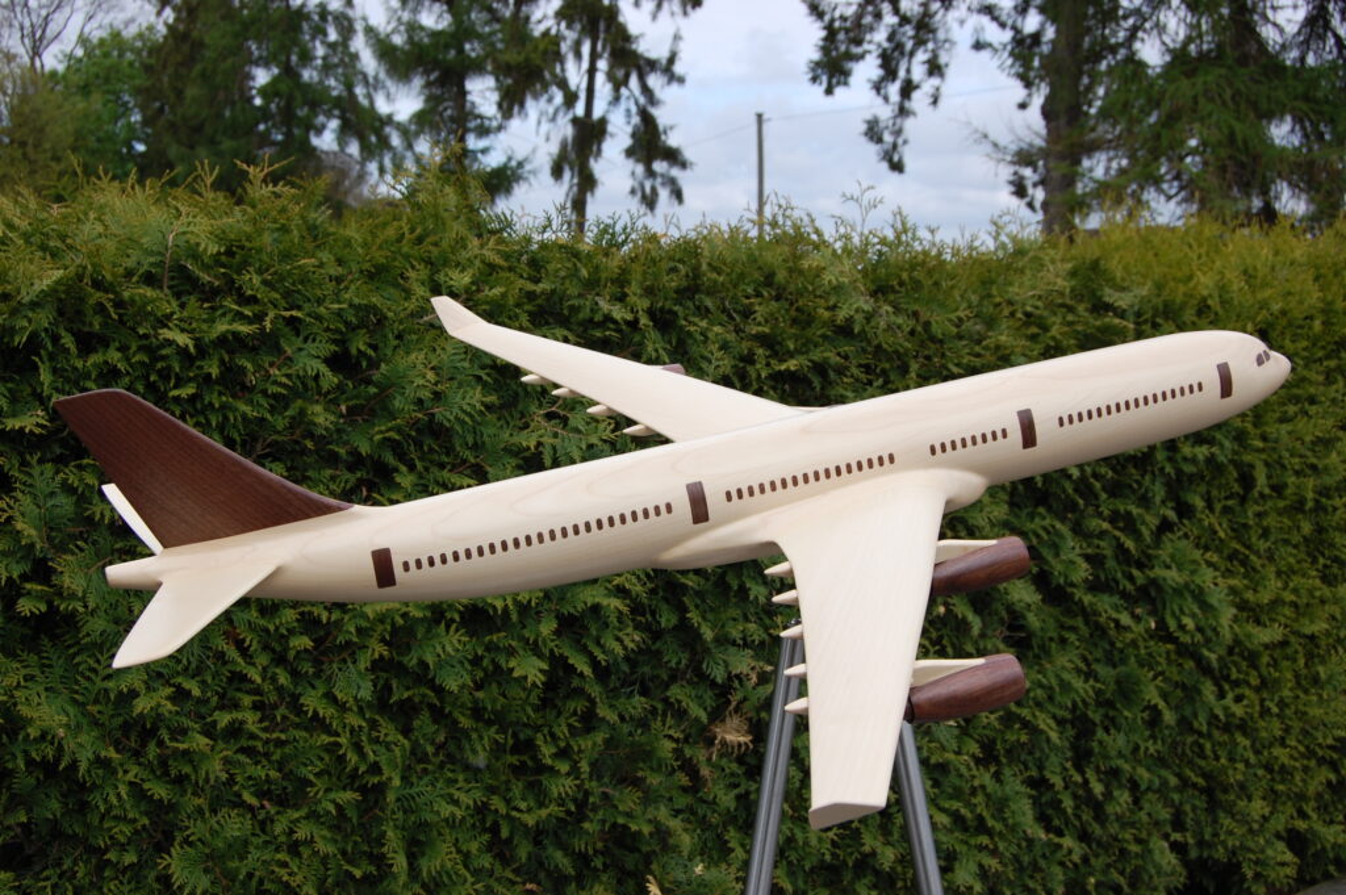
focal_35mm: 42
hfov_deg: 46.4
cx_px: 673
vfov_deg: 31.8
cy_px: 448
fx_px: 1569
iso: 200
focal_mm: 28
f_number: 9
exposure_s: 1/320
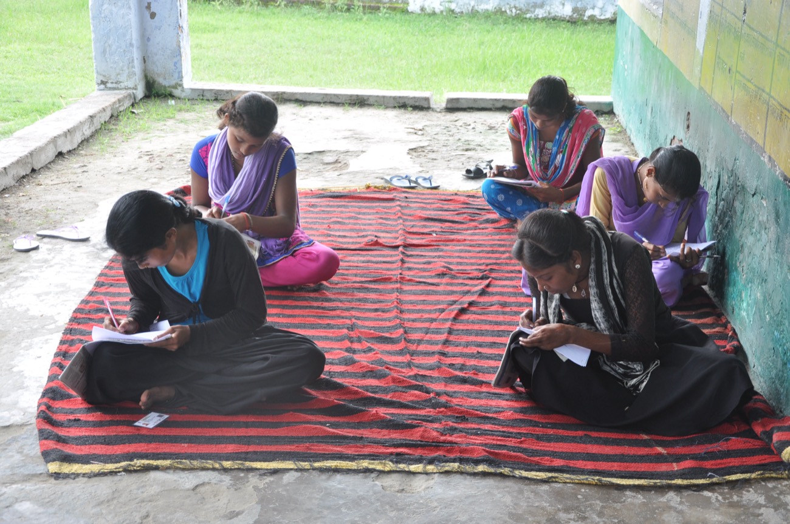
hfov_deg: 35.1
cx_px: 395
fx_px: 1249
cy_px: 262
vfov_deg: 23.7
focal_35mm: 57
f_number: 5.6
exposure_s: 1/20
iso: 200
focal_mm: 38
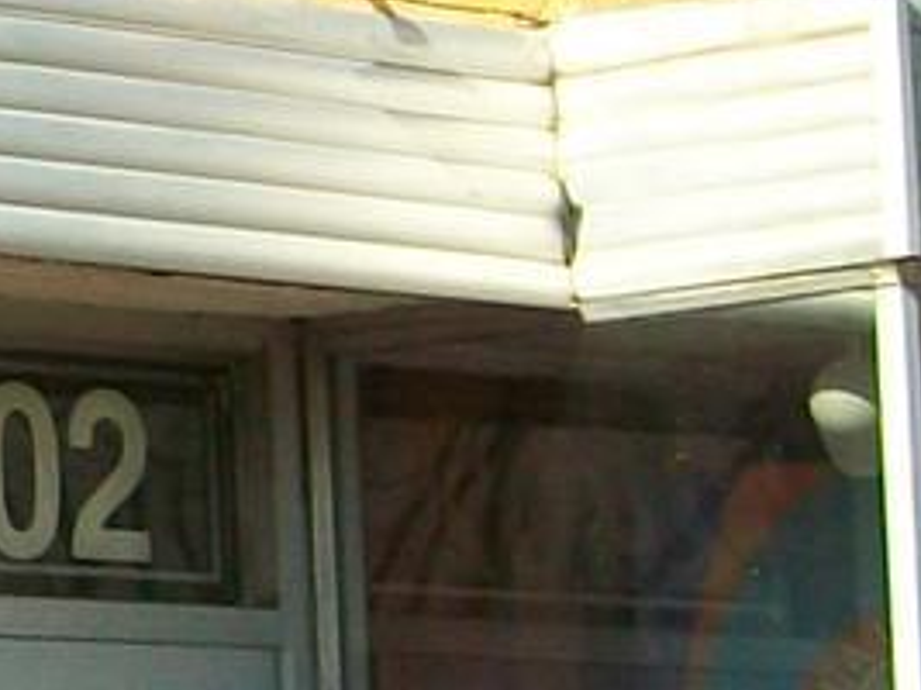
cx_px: -566
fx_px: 8164
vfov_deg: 4.8
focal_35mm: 307
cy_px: 528
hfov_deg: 6.4
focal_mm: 7.1
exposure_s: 1/500
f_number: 3.2
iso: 64
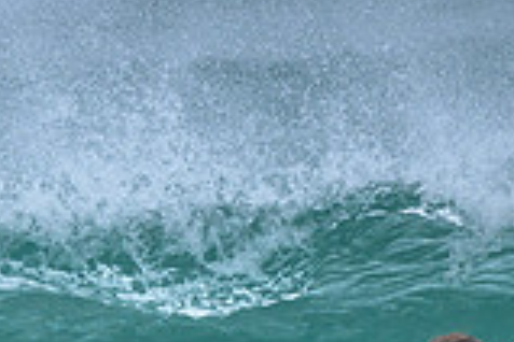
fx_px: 47413
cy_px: 606
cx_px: 19
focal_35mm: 3321
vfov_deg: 0.4
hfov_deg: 0.6
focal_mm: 800
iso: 560
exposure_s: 1/2000
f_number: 6.3
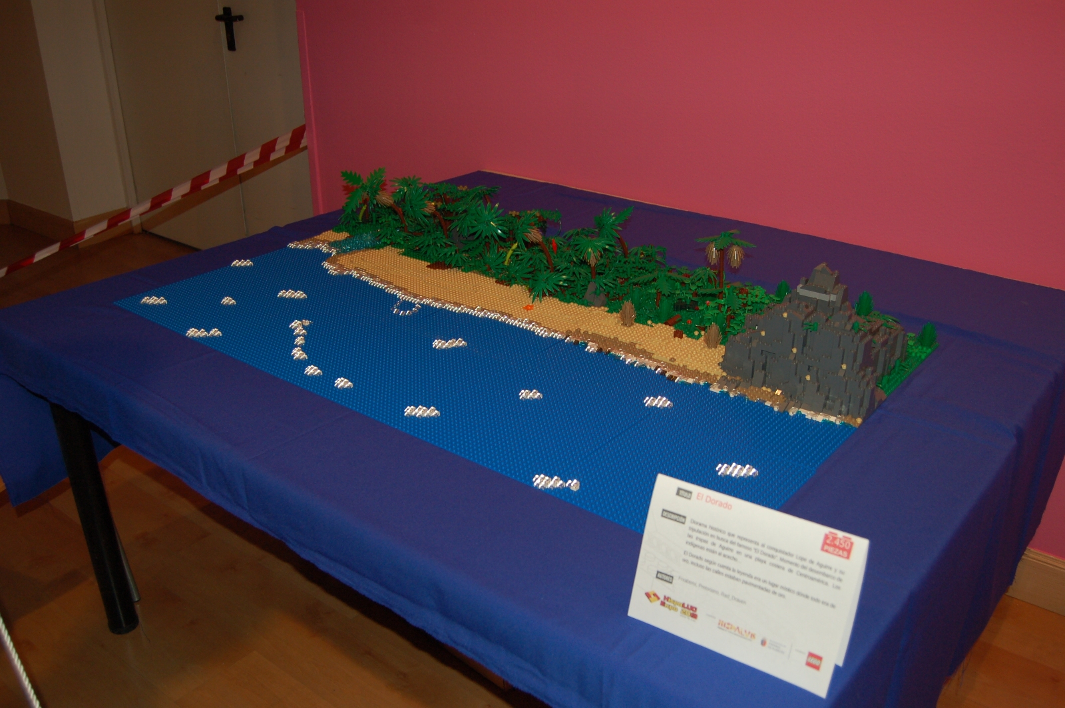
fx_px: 975
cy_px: 354
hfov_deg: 57.3
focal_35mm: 33
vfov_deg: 39.9
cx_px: 532
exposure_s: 1/60
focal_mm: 22
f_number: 3.8
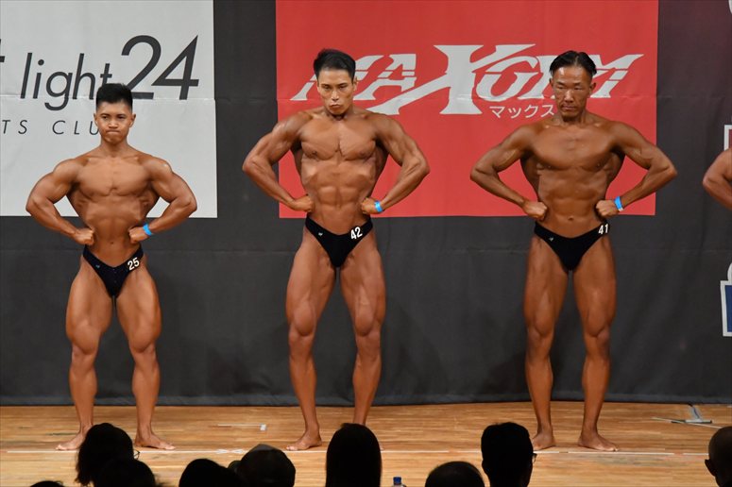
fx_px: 5183
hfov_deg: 8.1
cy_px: 244
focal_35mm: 255
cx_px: 366
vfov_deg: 5.4
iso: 8000
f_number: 5.6
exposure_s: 1/400
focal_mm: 170
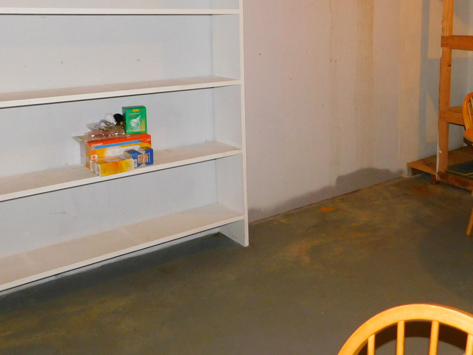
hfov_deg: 43.7
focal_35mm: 41
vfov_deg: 34.2
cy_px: 75
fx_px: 560
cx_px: 375
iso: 200
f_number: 3
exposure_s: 1/30
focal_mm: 4
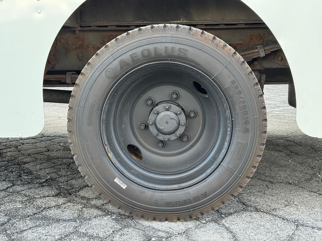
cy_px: 120
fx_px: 446
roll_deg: +0.7
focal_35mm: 48
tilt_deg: -10.3
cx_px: 161
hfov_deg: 39.7
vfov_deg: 30.3
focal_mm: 6.76
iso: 100
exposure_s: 1/105
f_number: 1.78
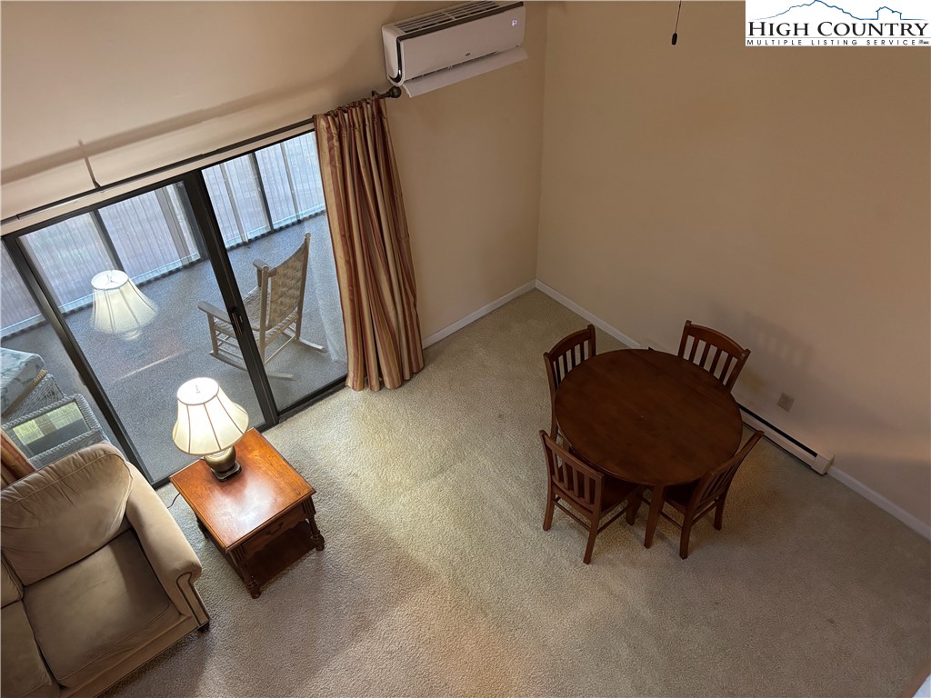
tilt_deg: -43.3
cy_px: 349
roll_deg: +3.5
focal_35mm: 26
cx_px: 466
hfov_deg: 67.3
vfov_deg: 53.1
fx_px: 699
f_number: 1.6
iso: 400
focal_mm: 5.96
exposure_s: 1/40
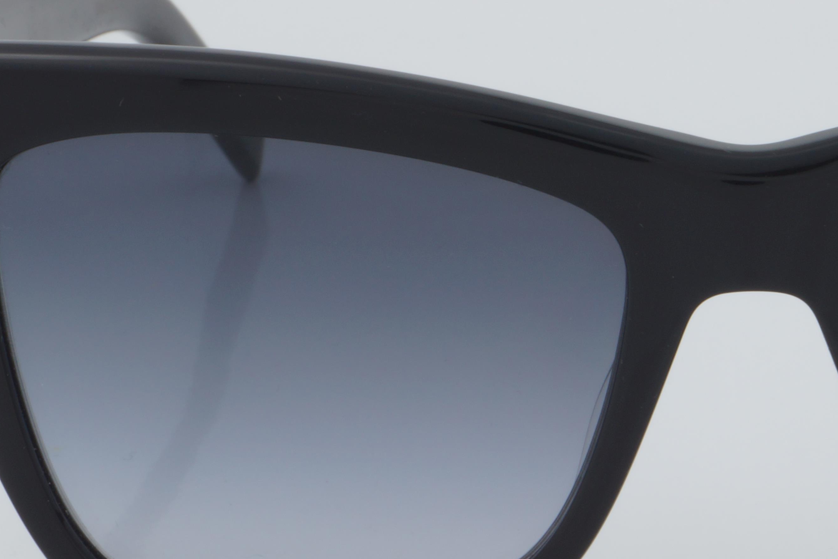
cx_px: 752
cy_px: 297
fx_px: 4333
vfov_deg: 7.4
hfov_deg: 11.0
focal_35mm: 186
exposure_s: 1/4
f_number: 32
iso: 100
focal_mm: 55
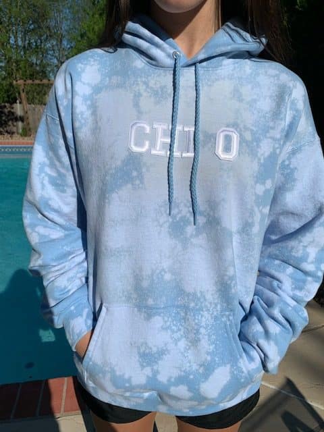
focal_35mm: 26
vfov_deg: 67.3
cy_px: 216
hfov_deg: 53.1
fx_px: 324
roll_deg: -0.9
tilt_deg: -17.1
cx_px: 162
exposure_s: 1/7407
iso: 25
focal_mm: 4.25
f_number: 1.8
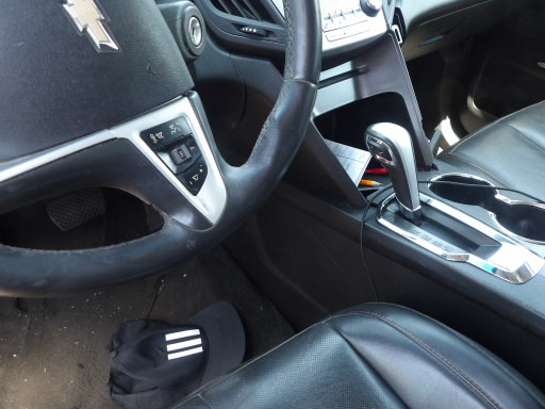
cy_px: 171
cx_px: 307
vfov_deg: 46.6
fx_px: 472
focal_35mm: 30
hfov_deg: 59.8
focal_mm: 4.3
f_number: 3.2
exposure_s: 1/33
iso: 156
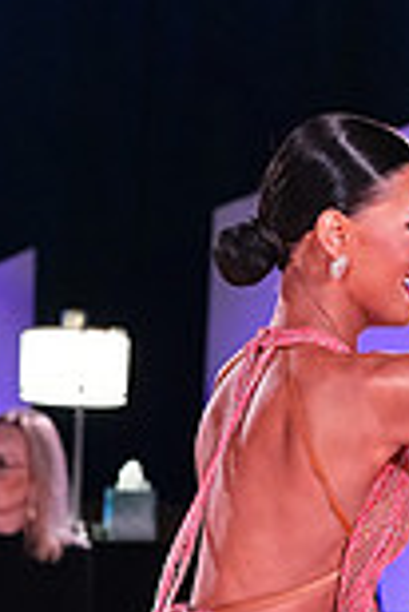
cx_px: 538
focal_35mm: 400
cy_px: 886
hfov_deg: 3.4
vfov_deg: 5.1
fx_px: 6801
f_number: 5.6
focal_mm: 106
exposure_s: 1/200
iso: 4000
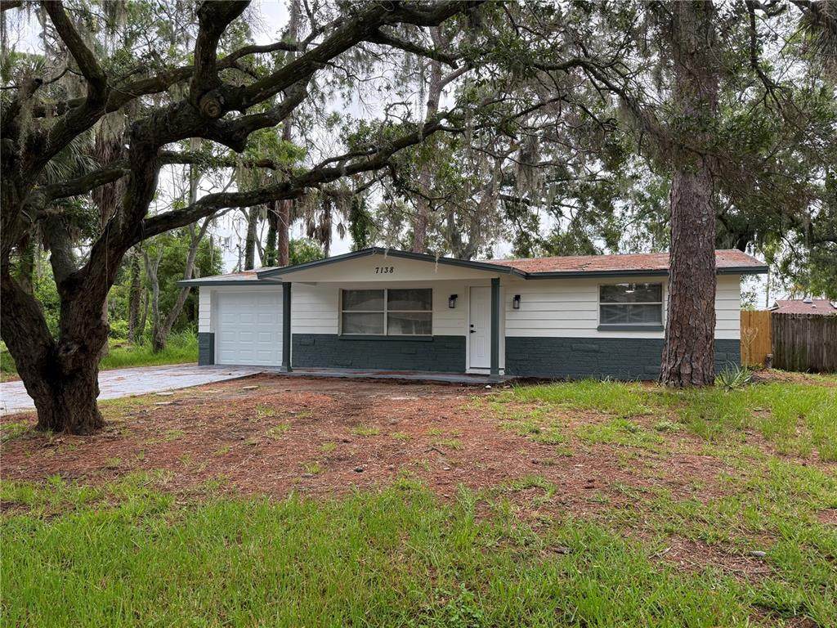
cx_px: 418
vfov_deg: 56.8
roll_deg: +0.0
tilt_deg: +1.6
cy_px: 314
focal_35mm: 24
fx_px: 580
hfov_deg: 71.6
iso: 100
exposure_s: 1/943
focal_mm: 6.76
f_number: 1.78
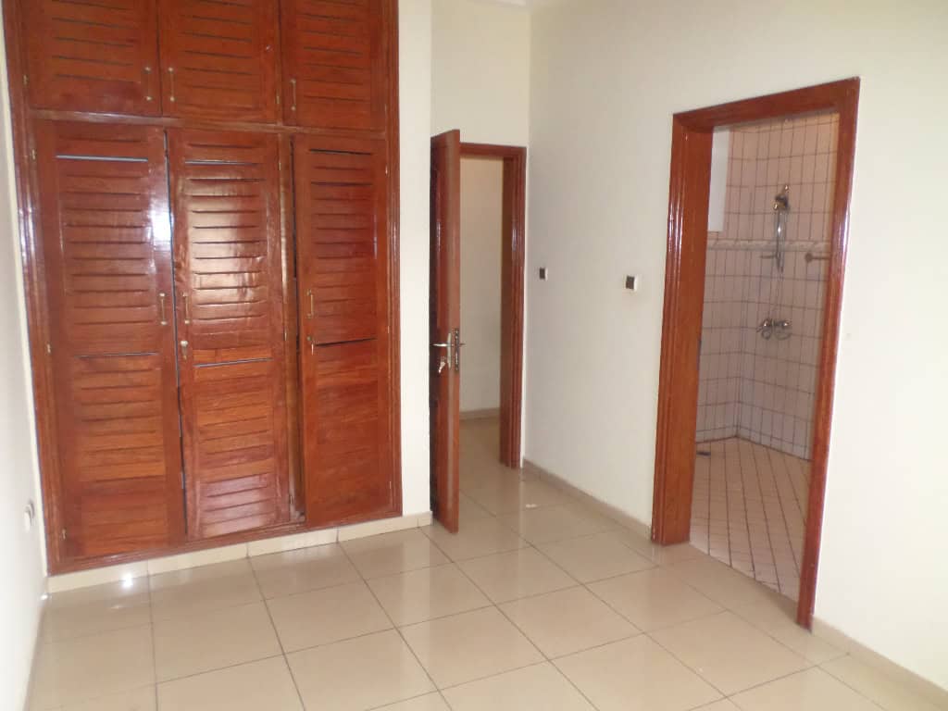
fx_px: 685
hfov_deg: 69.4
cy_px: 356
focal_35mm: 25
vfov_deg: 54.9
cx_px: 474
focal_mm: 4.5
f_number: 2.5
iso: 320
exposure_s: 1/30
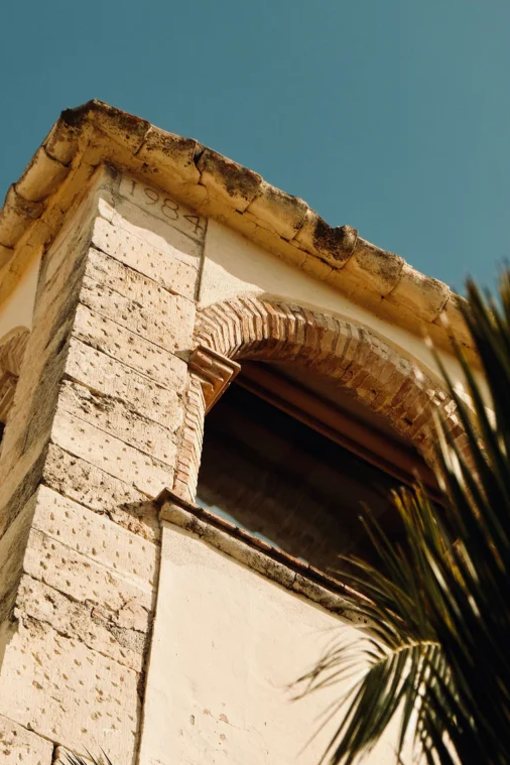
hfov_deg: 12.2
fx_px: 2380
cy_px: 347
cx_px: 212
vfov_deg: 18.3
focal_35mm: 112
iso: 160
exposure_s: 1/600
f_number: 5.6
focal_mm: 55
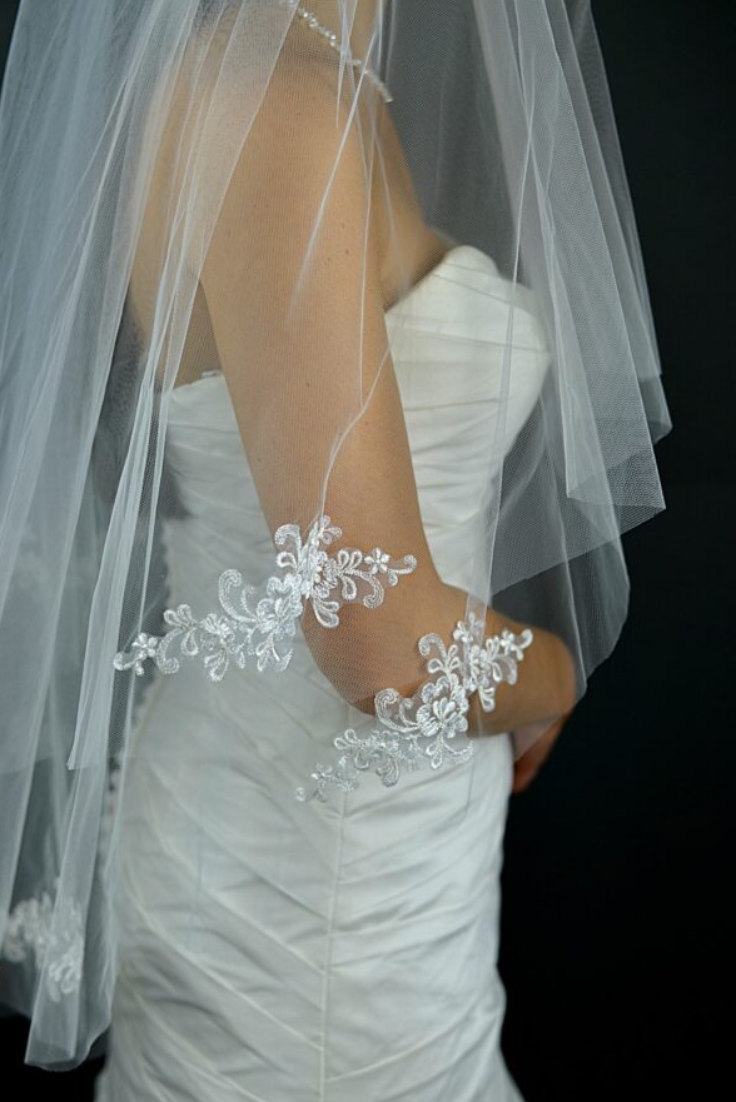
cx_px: 371
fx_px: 1563
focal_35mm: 51
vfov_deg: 38.9
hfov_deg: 26.5
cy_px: 561
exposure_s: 1/125
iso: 160
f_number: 3.2
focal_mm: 50
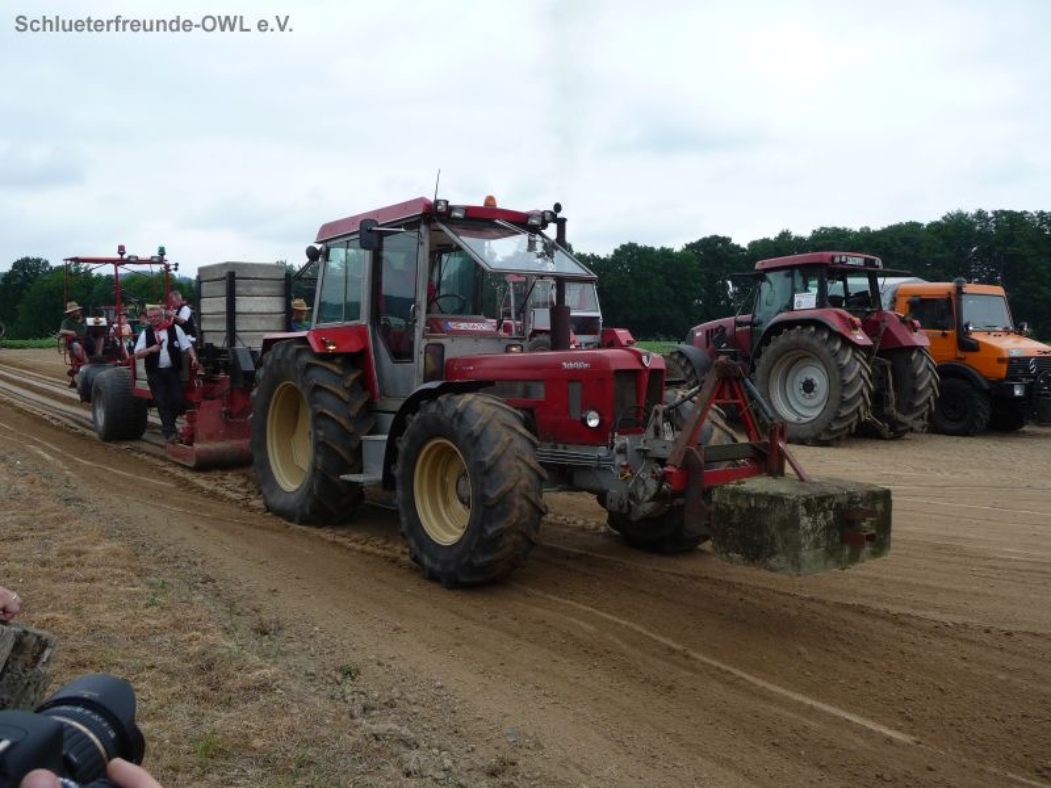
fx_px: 911
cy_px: 394
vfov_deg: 46.8
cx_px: 526
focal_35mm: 30
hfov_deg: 60.0
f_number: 3.4
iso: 100
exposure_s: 1/400
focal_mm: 5
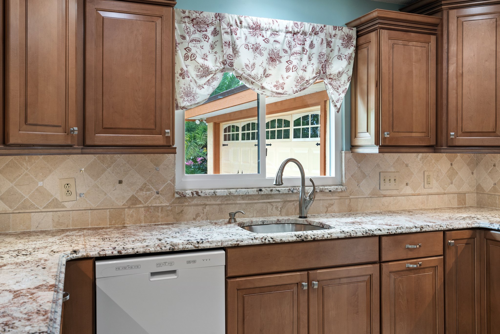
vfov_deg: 41.1
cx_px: 250
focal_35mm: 32
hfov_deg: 58.7
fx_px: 444
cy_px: 167
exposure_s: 1/3
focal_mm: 32
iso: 320
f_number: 8
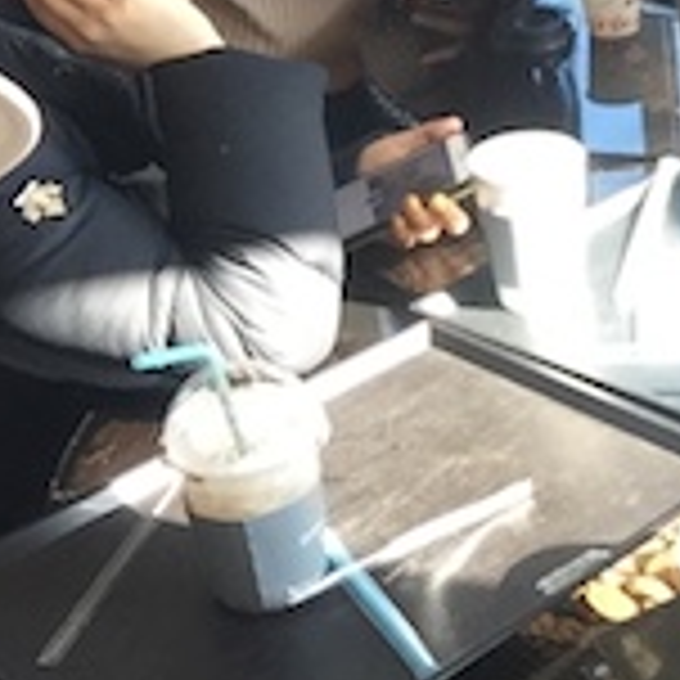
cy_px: 187
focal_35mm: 91
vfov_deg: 19.0
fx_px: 2022
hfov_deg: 18.2
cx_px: 793
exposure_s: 1/60
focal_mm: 2.65
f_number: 2.2
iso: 40
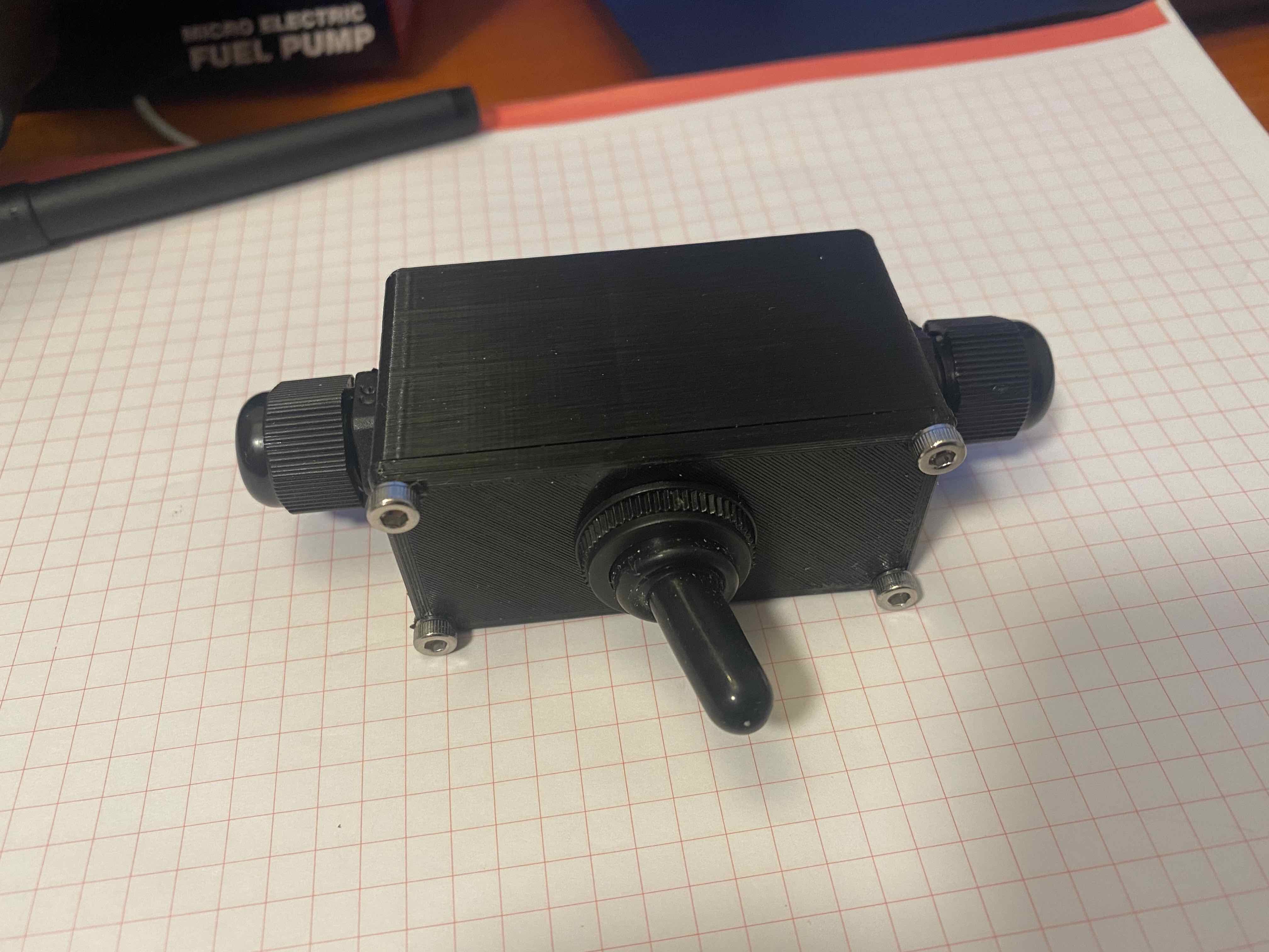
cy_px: 476
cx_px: 634
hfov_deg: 67.3
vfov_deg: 53.1
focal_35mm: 26
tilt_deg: -49.1
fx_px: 953
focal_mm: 4.25
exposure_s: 1/60
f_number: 1.8
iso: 160
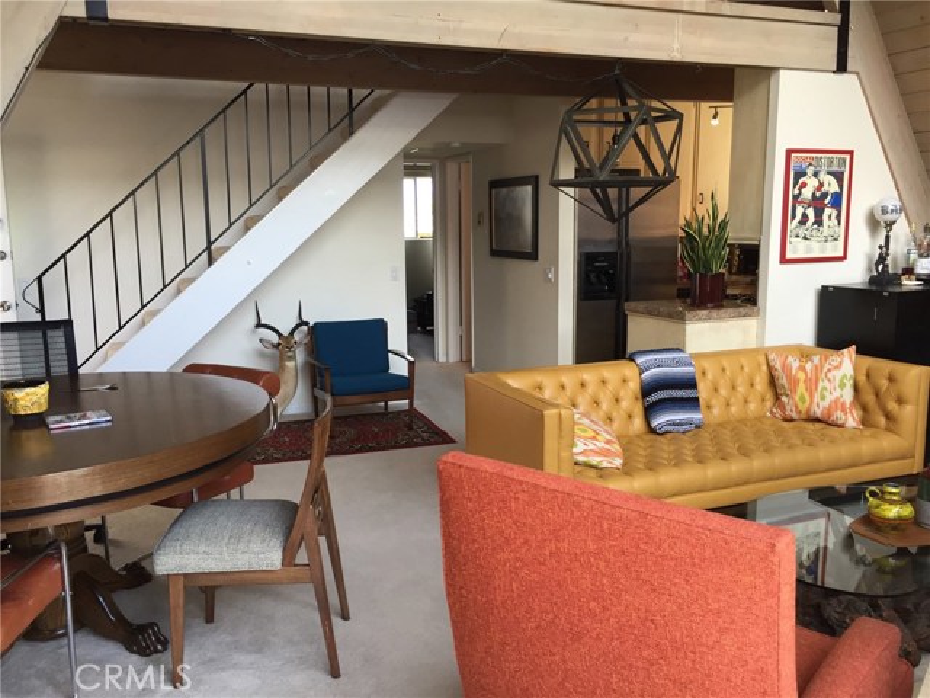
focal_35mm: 29
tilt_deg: -8.9
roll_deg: +0.2
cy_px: 349
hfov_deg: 61.7
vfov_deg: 48.2
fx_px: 779
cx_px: 465
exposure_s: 1/40
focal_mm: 4.15
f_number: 2.2
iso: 32
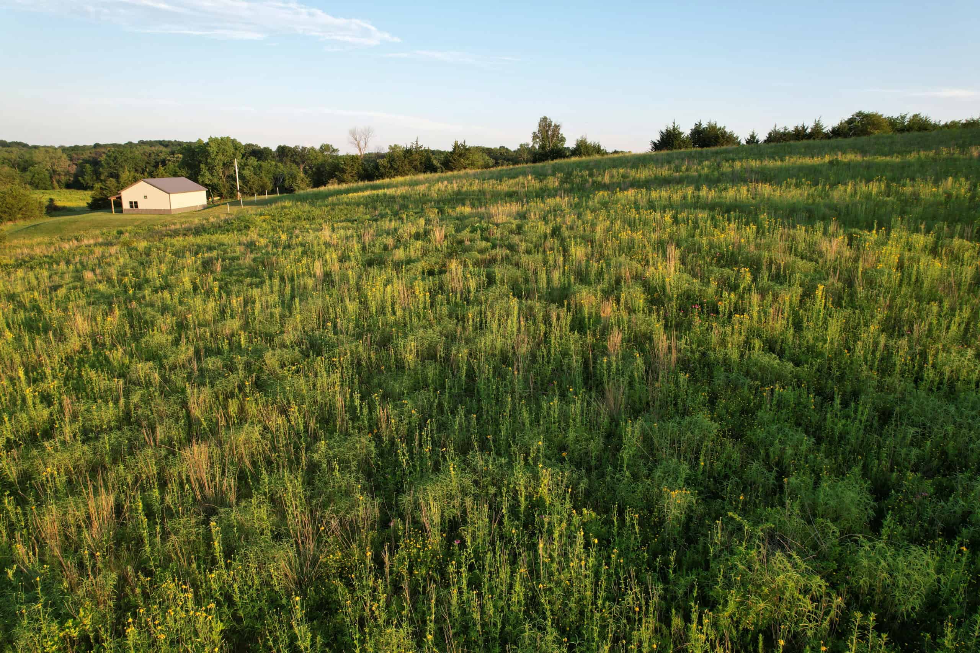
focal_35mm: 22
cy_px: 326
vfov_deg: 57.2
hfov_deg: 78.6
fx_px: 599
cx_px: 490
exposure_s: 1/640
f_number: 2.8
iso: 100
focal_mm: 8.4
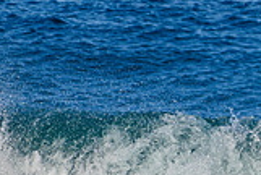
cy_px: 245
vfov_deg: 0.5
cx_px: 457
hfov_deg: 0.8
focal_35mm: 2696
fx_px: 19582
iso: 280
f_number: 5.6
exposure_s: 1/2000
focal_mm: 500
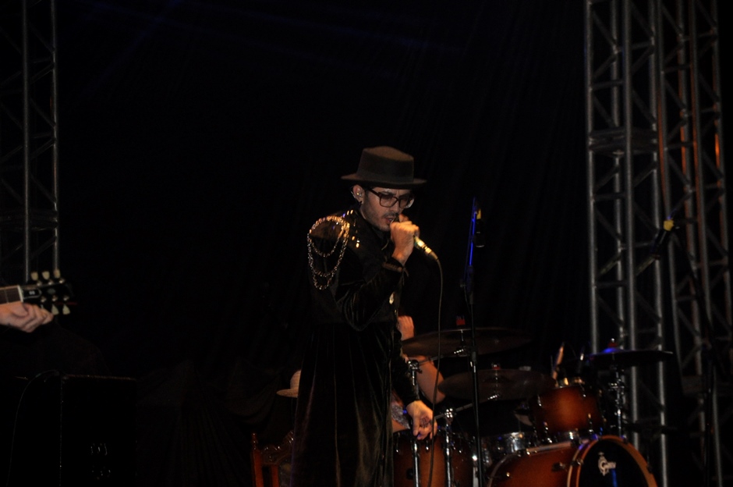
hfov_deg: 13.1
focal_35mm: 158
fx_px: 3202
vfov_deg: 8.7
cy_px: 244
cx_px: 366
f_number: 5.6
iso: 800
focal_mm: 105
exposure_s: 1/60
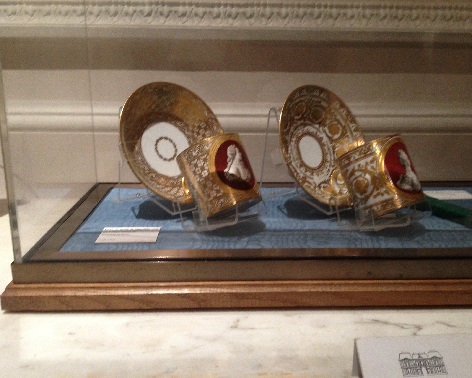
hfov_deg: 49.1
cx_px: 238
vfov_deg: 40.1
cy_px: 189
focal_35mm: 37
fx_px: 517
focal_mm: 4.28
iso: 250
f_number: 2.4
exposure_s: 1/20
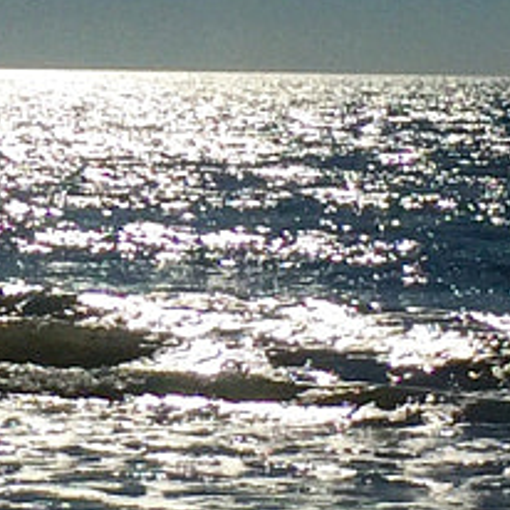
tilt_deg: +0.6
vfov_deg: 8.8
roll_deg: -0.7
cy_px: 69
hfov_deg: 8.8
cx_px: 45
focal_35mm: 199
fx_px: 3317
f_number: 2.2
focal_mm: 4.15
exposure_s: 1/40000
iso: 50
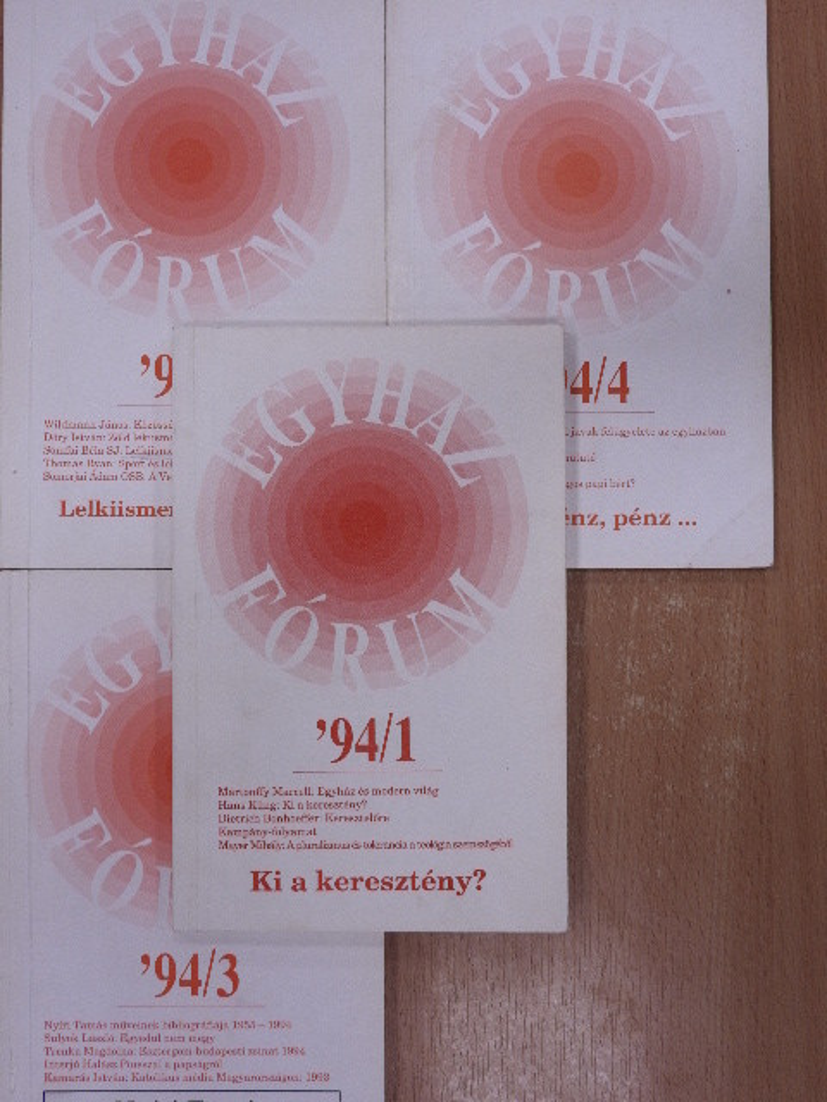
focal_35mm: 40
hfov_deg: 36.0
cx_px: 414
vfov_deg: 46.8
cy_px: 551
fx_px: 1274
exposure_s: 1/50
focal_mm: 7.2
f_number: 3.8
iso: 100
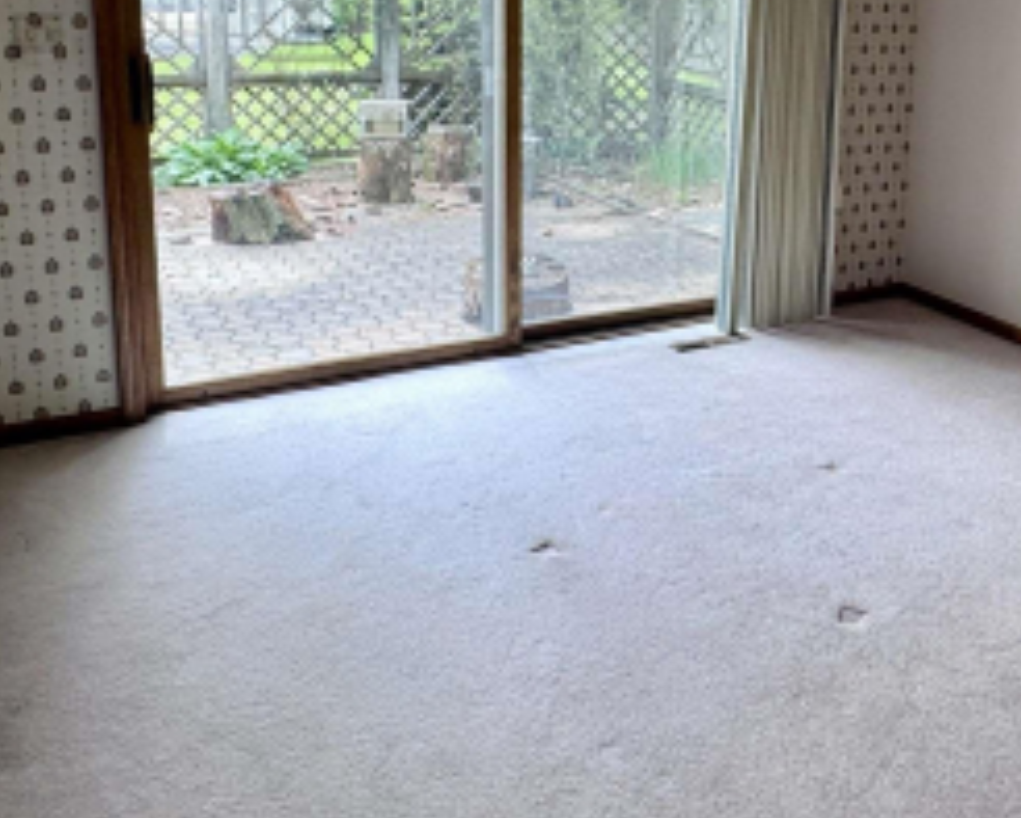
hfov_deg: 47.0
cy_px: 174
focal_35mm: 37
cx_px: 787
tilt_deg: -8.7
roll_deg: -2.1
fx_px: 1118
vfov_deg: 38.8
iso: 40
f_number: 2.2
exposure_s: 1/180
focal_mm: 2.22
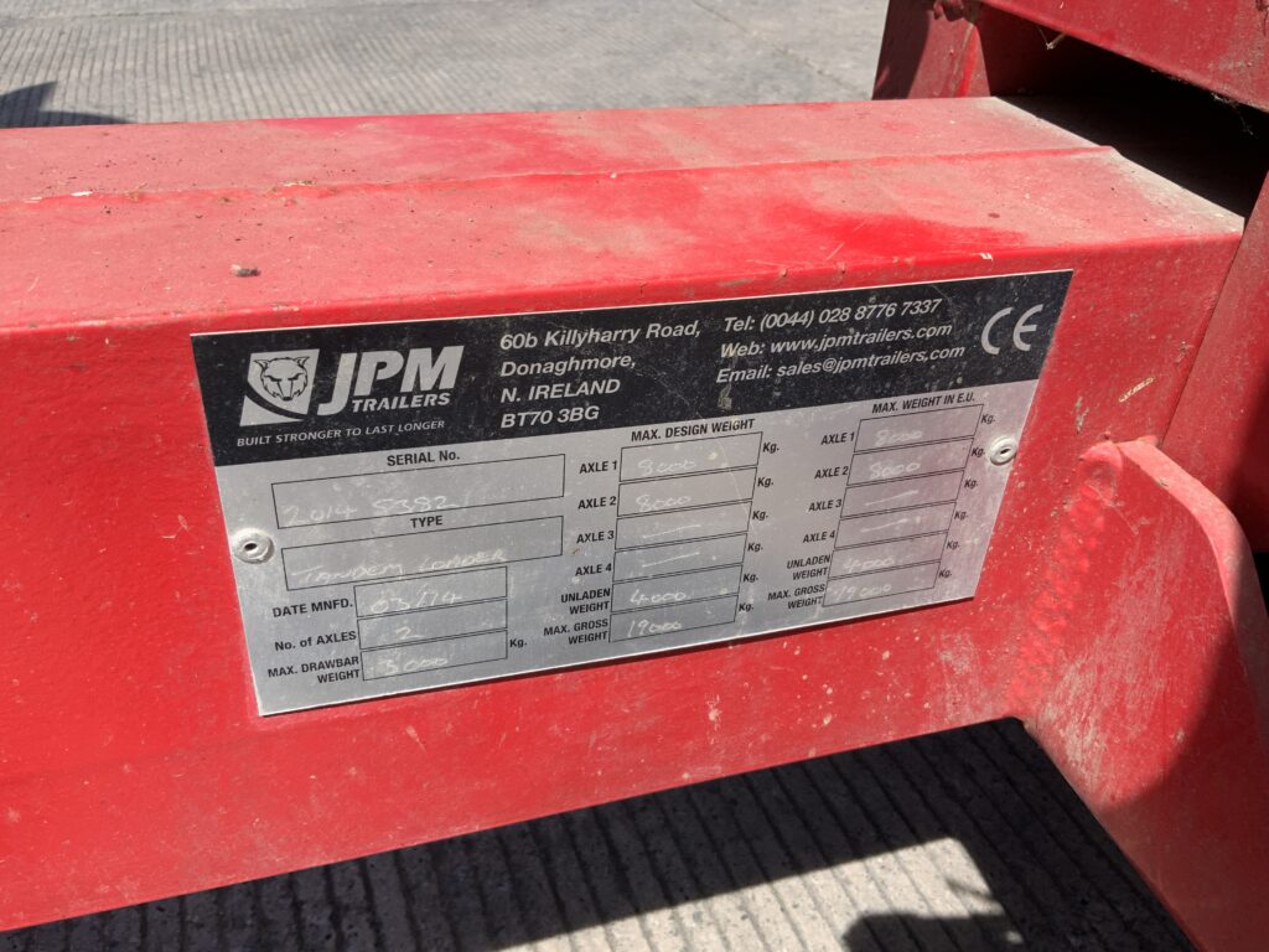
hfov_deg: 61.7
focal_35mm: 29
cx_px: 634
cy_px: 476
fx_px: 1063
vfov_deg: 48.2
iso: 16
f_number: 1.8
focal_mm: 3
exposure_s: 1/1195
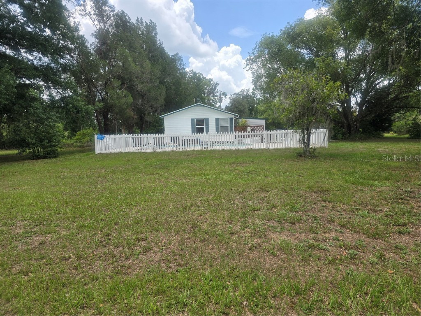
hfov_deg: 73.9
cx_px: 210
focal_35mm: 23
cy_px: 158
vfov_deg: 58.9
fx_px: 280
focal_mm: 6.3
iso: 12
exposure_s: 1/550
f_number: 1.7
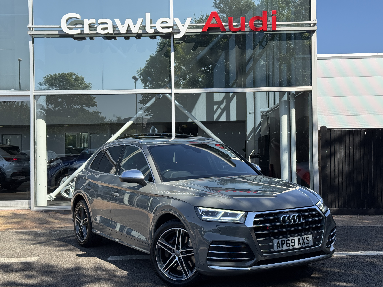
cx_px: 192
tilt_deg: +1.7
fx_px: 531
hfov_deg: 39.7
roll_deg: +1.0
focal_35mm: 48
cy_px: 144
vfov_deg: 30.3
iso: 80
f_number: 1.78
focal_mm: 6.76
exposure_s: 1/2762
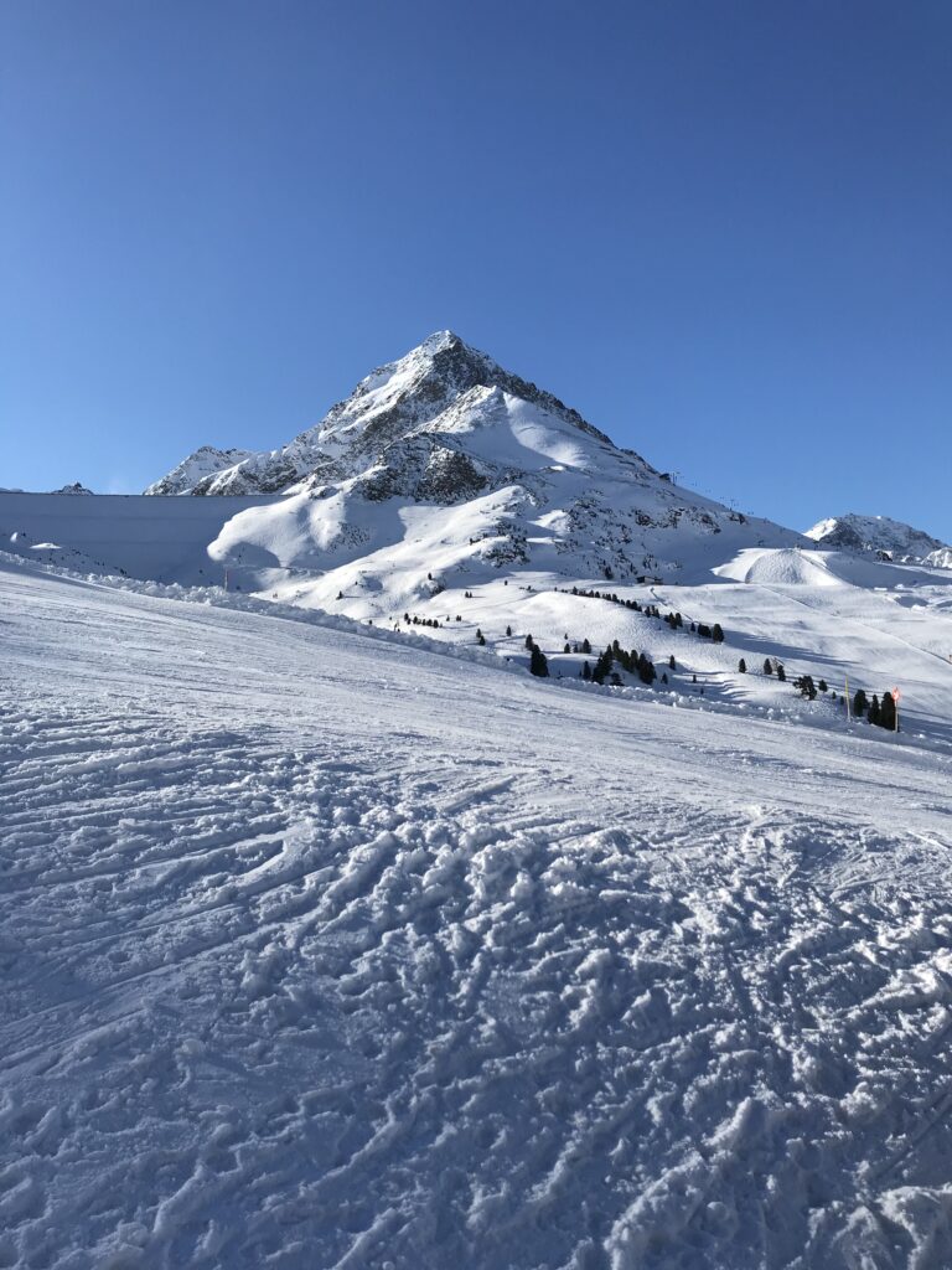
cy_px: 635
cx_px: 476
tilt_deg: +4.5
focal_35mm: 28
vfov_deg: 63.4
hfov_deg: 49.7
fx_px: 1027
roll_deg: +4.7
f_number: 1.8
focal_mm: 3.99
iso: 20
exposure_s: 1/4566
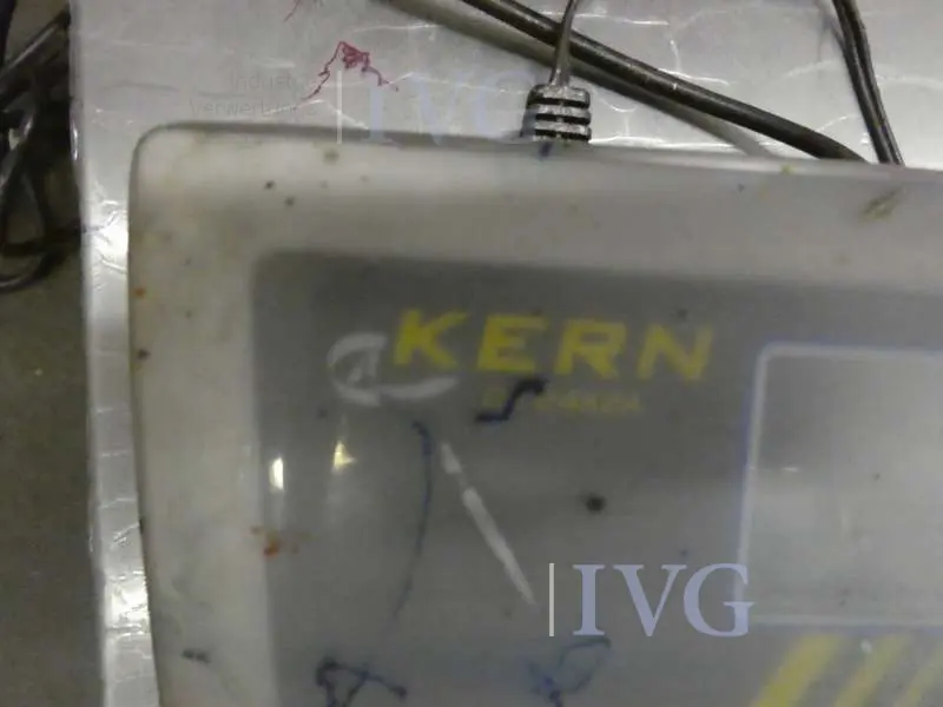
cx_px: 472
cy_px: 354
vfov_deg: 56.8
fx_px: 654
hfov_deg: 71.6
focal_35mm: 24
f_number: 3.3
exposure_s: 1/60
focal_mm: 4.3
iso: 3200
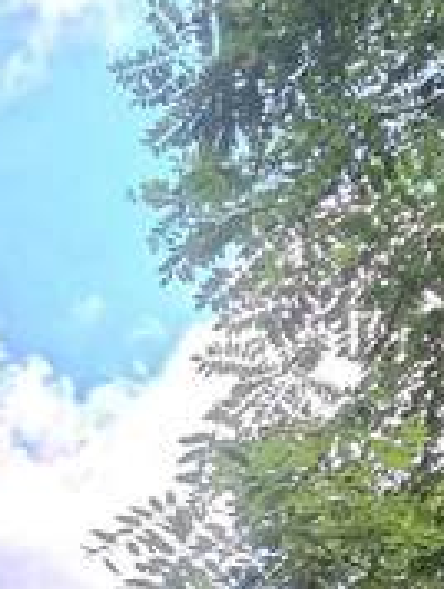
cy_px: 917
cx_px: -133
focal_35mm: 70
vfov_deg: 22.2
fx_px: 1194
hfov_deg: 19.4
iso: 50
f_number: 2.2
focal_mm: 2.2
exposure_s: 1/417
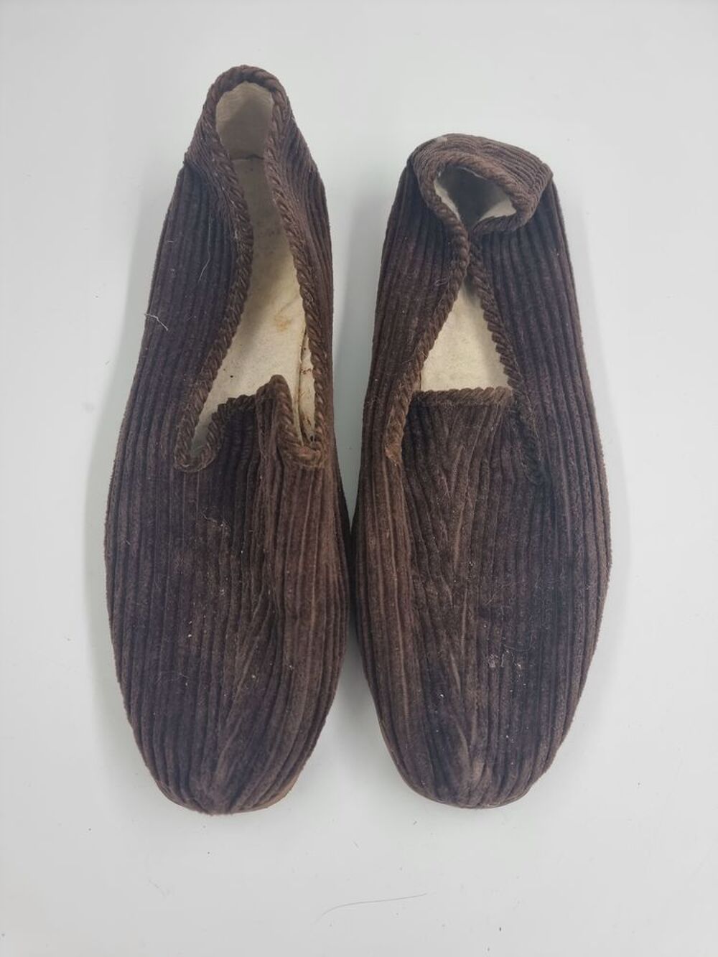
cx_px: 359
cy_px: 478
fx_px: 664
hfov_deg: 56.8
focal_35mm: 24
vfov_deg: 71.6
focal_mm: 6.7
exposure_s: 1/100
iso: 50
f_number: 1.8
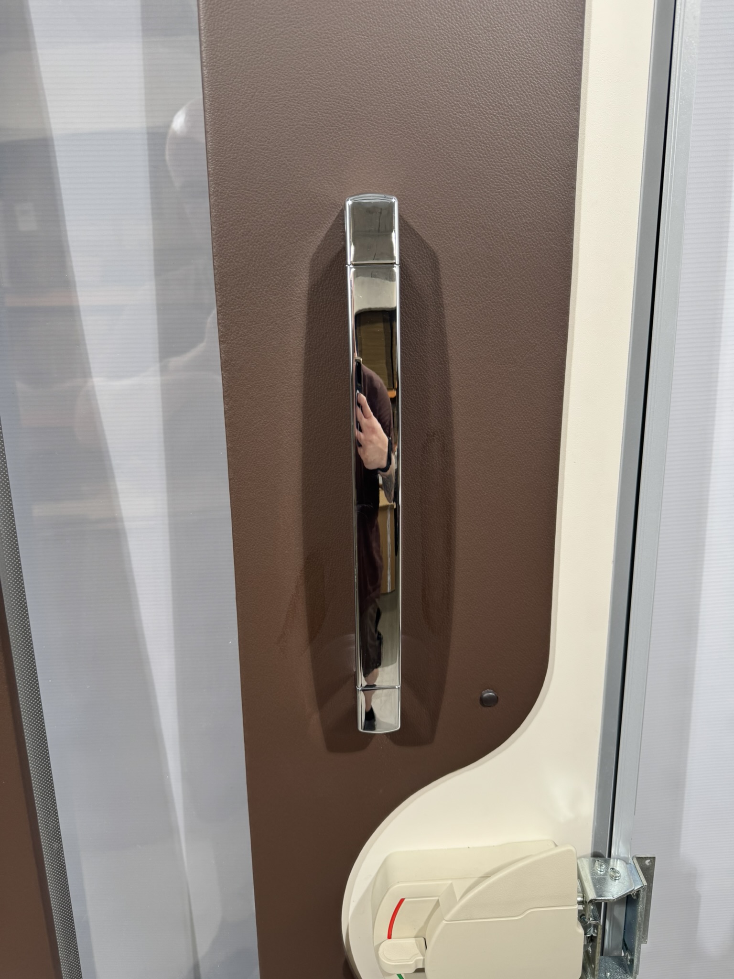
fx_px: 679
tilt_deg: -17.9
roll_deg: +2.2
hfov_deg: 56.8
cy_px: 490
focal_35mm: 24
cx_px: 367
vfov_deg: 71.6
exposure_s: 1/100
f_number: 1.78
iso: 80
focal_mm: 6.76
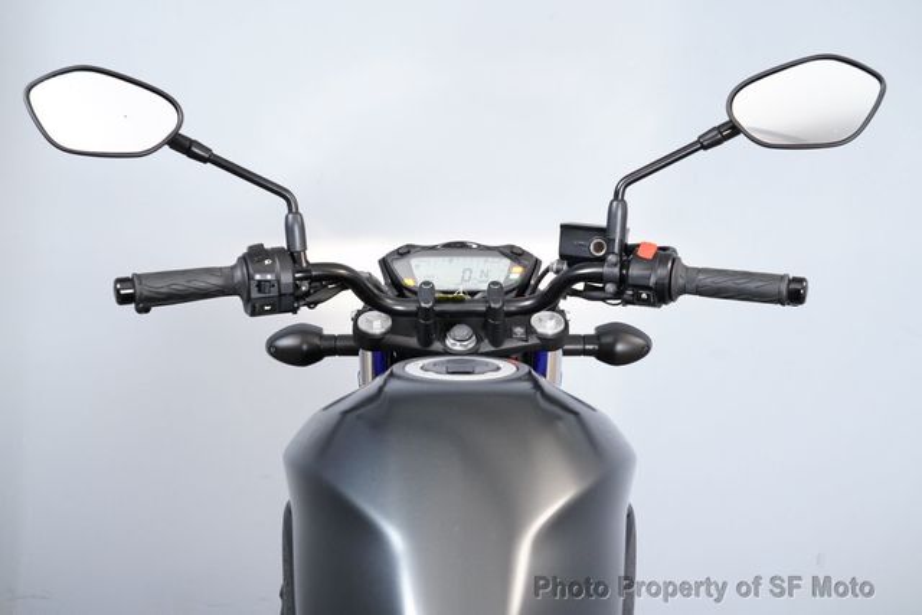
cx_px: 461
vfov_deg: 27.5
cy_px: 308
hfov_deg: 40.3
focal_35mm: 49
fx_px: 1255
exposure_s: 1/100
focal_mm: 49
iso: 5000
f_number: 7.1
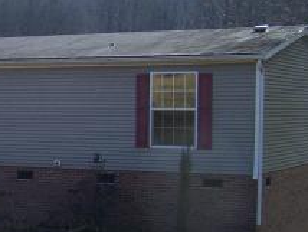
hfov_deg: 17.9
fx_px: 917
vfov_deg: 14.4
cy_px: 124
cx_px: -85
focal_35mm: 103
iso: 80
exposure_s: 1/750
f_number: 2.8
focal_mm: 6.3
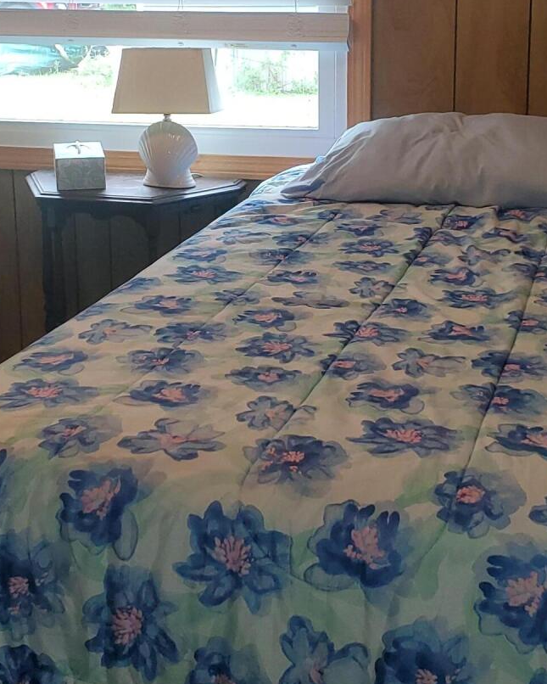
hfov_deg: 24.2
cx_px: 271
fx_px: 1275
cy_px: 200
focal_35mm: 63
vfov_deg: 29.7
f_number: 2.4
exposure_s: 1/60
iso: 100
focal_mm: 4.3
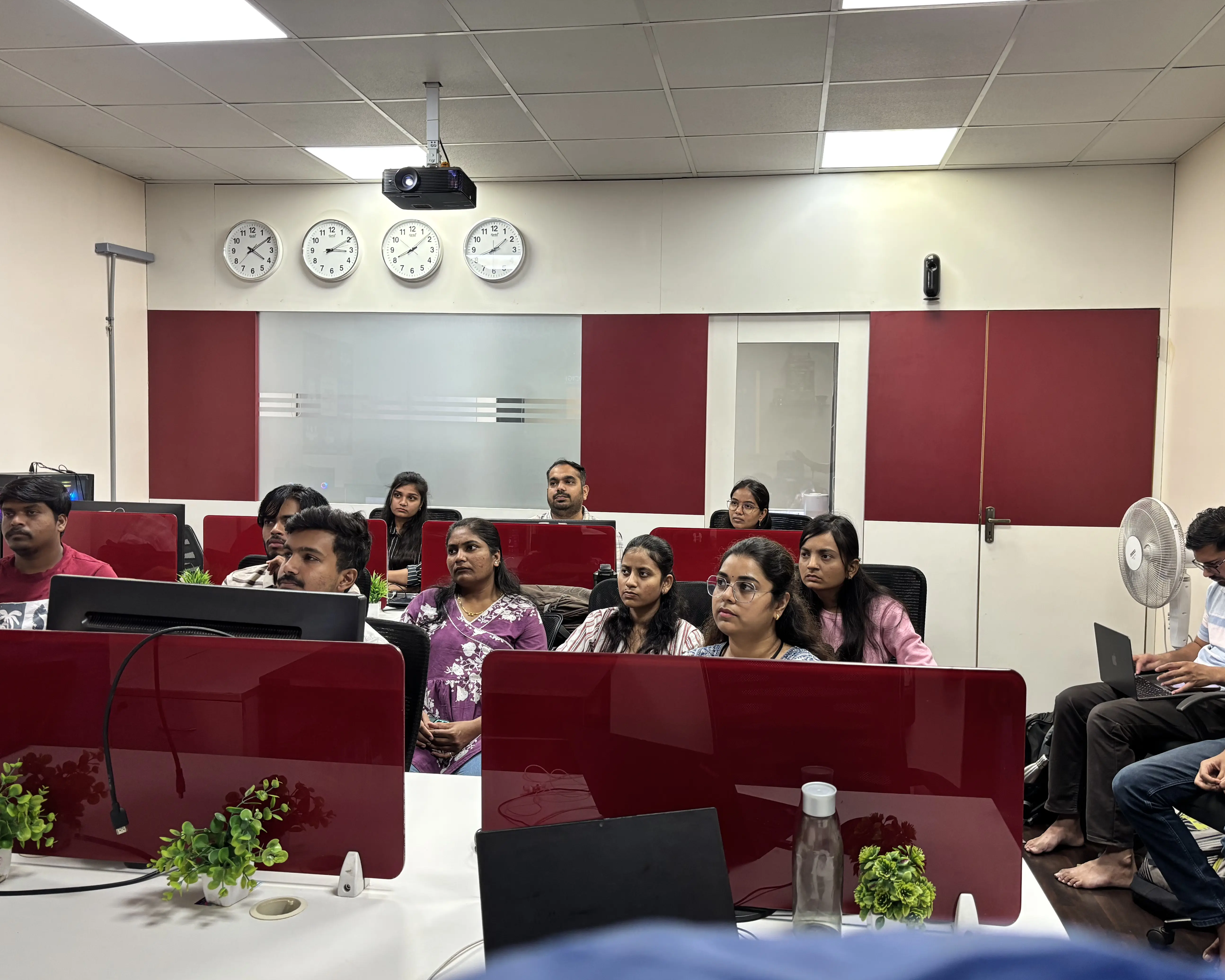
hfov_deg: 62.2
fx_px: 1015
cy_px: 498
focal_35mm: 28
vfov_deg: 51.5
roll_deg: -1.5
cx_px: 646
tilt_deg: -4.0
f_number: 1.6
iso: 160
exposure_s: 1/50
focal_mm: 5.96
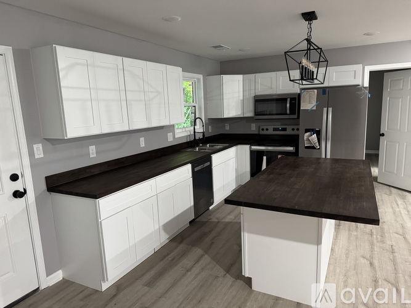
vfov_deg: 56.8
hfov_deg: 71.6
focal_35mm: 24
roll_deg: +2.6
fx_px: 285
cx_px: 206
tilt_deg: -9.9
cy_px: 154
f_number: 1.78
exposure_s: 1/60
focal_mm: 6.76
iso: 800
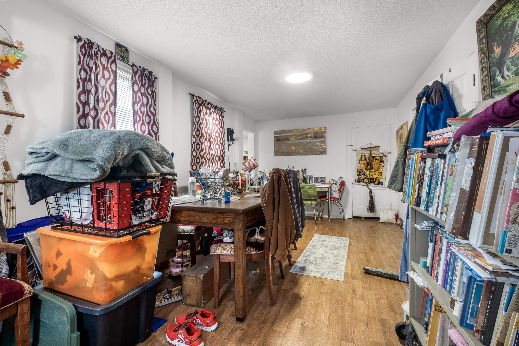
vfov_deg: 77.3
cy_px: 173
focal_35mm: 15
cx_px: 260
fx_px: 216
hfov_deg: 100.4
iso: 400
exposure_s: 1/40
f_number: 8
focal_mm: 10
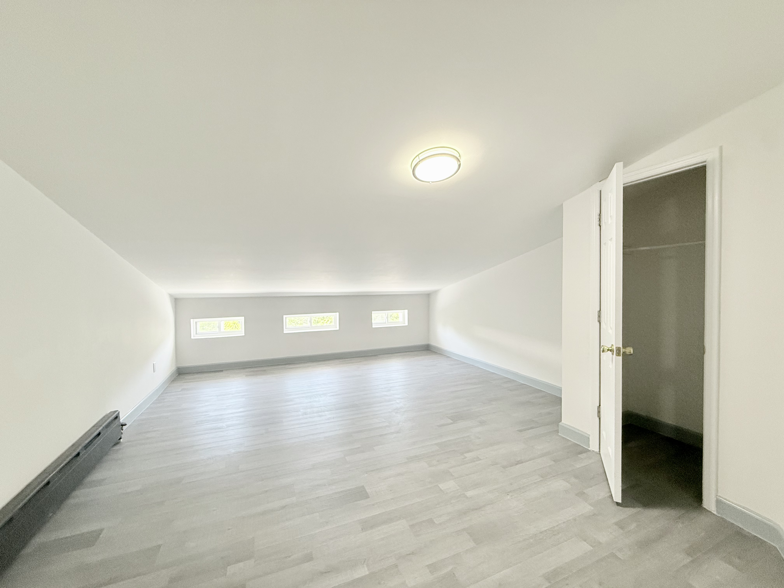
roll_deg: +0.5
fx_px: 317
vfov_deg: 85.7
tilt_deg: -1.3
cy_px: 294
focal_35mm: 14
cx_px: 392
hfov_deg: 102.1
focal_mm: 2.22
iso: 320
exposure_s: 1/120
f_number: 2.2
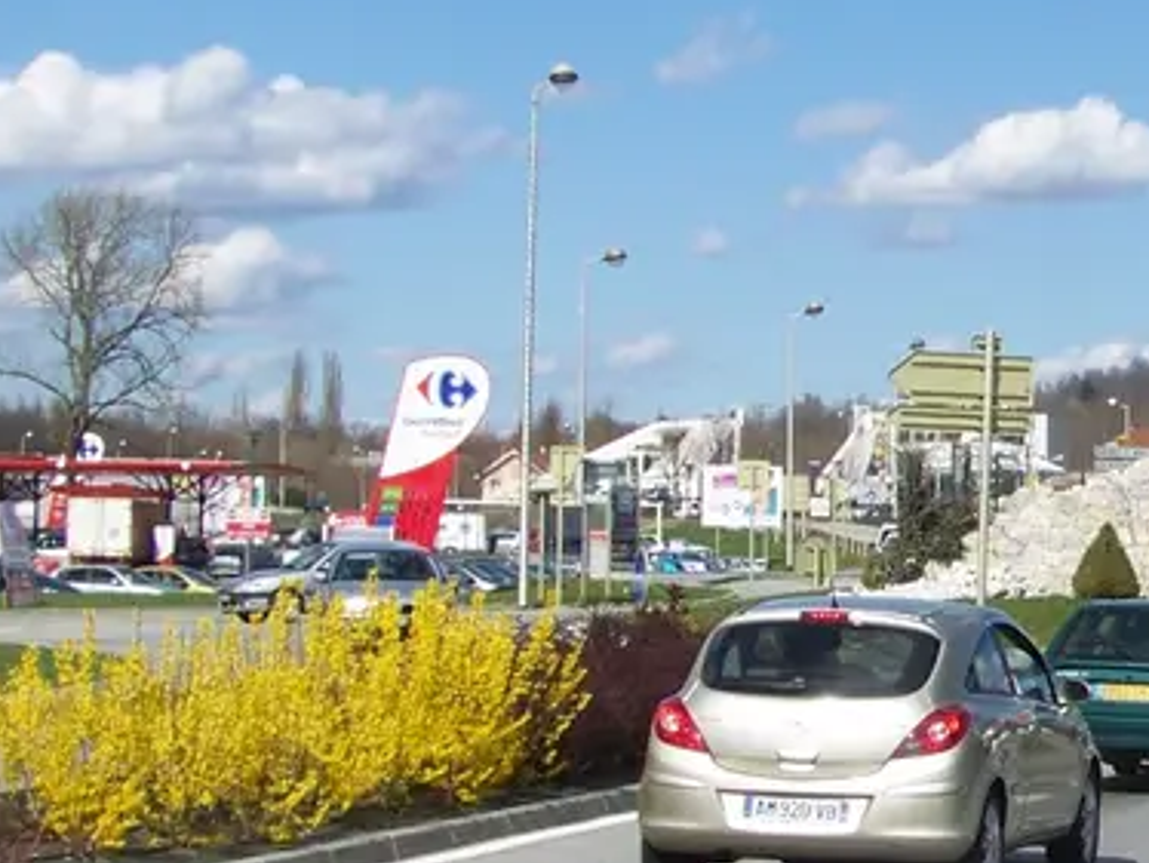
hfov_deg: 14.8
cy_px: 467
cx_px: 1287
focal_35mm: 130
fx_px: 4318
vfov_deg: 11.4
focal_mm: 6.3
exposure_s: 1/800
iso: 80
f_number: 5.6
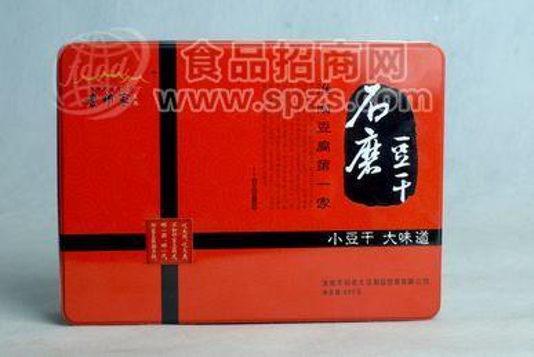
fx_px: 1114
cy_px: 178
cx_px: 267
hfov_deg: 27.0
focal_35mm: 75
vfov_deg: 18.2
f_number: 13
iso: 125
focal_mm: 50
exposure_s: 1/125
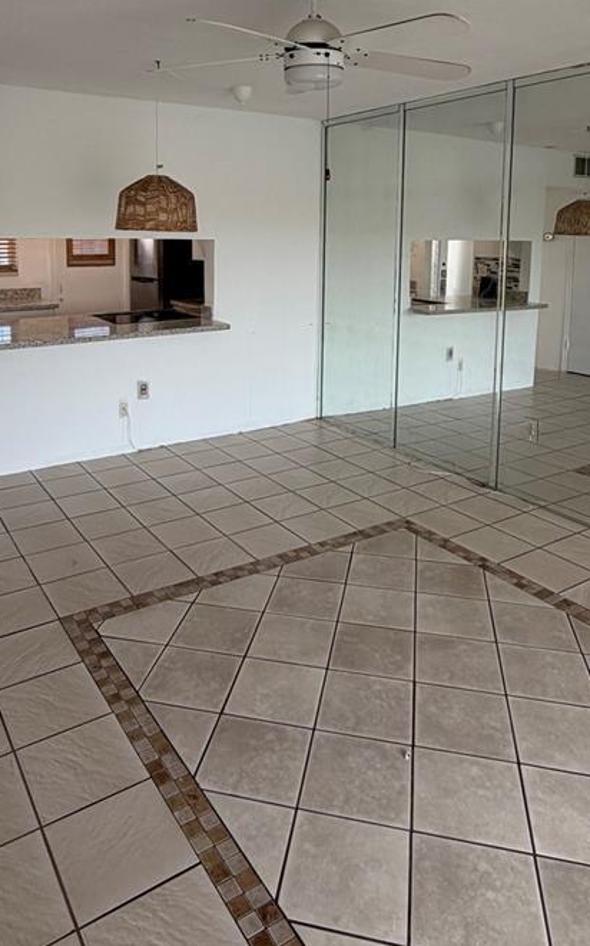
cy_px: 300
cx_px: 269
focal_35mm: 27
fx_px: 695
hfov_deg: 45.9
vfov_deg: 66.2
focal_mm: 2.22
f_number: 2.2
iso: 80
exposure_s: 1/121
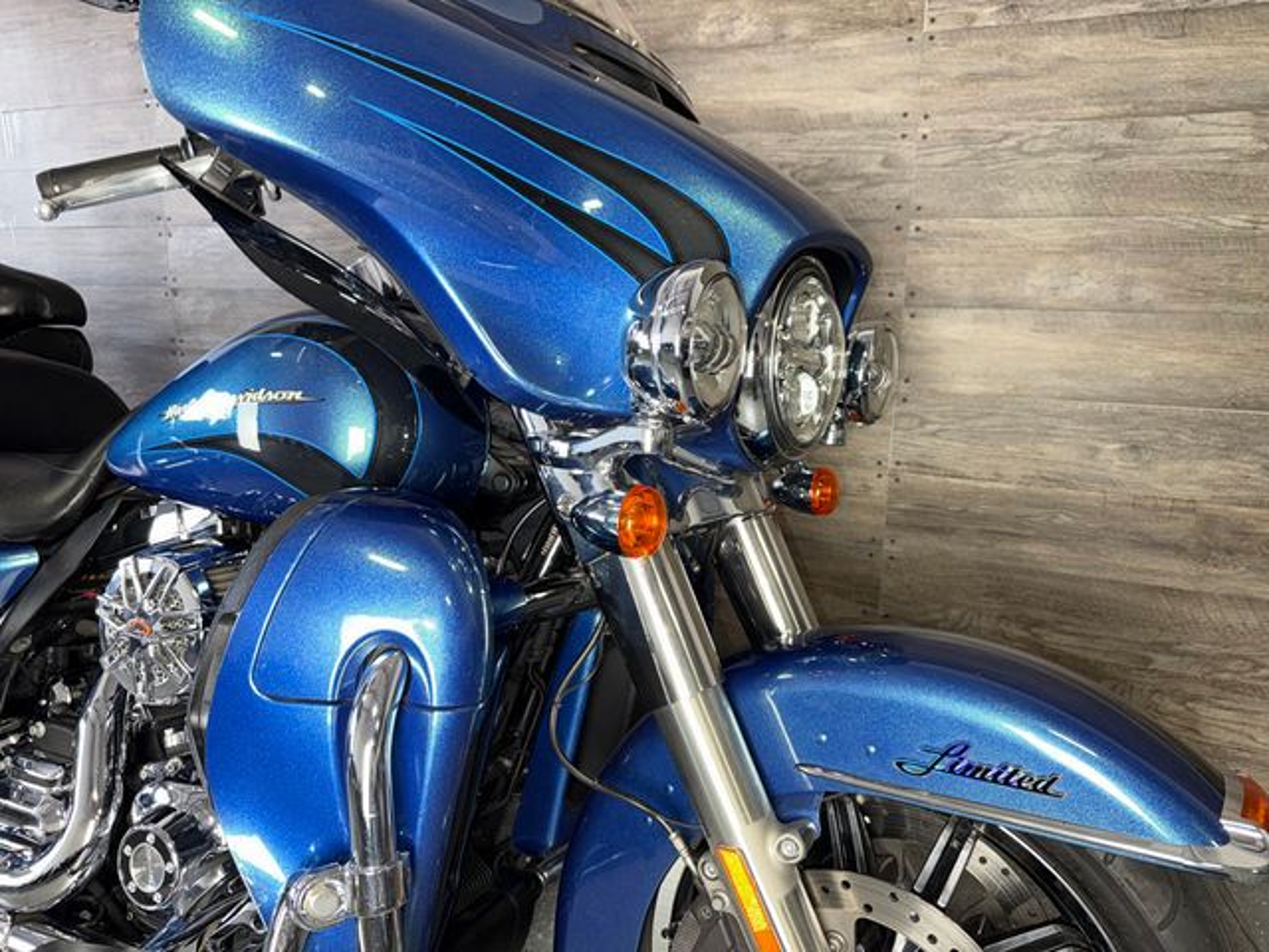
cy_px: 476
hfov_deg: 71.6
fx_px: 880
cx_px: 634
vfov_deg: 56.8
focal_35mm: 24
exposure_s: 1/27
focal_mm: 6.76
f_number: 1.78
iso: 64
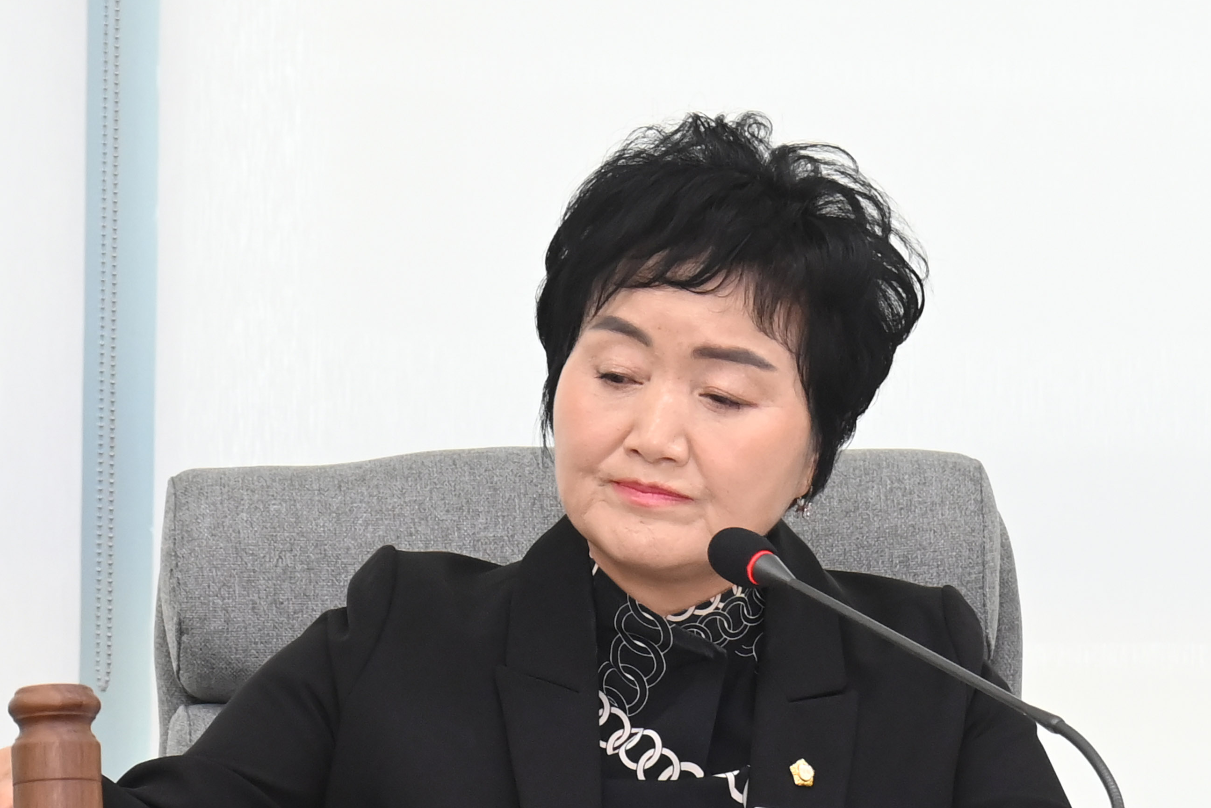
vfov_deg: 5.3
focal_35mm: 258
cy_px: 649
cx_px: 736
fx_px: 8679
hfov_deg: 8.0
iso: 3200
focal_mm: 120
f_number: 6.3
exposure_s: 1/250
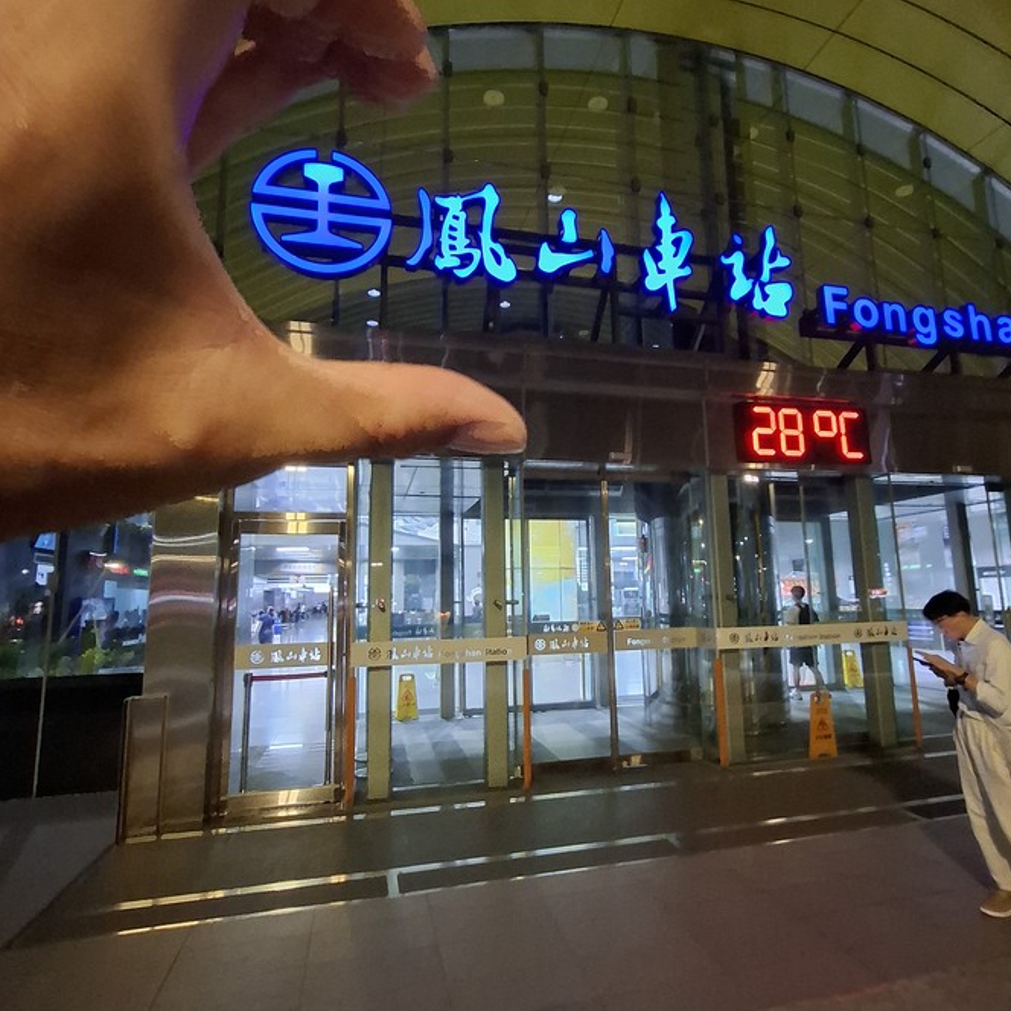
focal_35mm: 18
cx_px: 519
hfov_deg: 80.7
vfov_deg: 80.7
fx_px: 595
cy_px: 499
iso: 400
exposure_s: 1/24
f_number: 2.2
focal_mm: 1.74
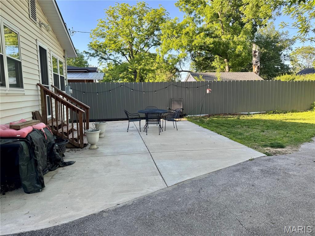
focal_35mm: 24
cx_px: 158
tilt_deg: -7.0
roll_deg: +0.9
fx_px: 218
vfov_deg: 56.8
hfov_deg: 71.6
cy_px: 118
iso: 80
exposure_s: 1/464
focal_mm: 6.76
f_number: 1.78
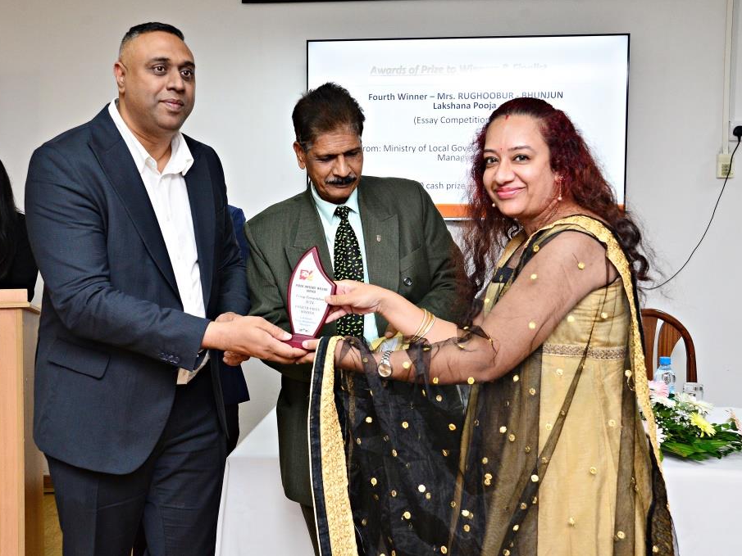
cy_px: 277
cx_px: 329
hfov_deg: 50.0
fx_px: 793
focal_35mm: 37
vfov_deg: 38.7
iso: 2500
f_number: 5.6
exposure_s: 1/160
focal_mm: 34
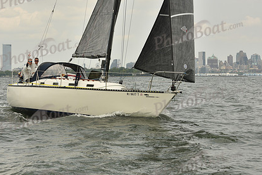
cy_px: 75
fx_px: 713
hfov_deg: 20.8
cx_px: 122
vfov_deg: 14.0
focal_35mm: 98
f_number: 10
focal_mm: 70
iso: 250
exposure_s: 1/640
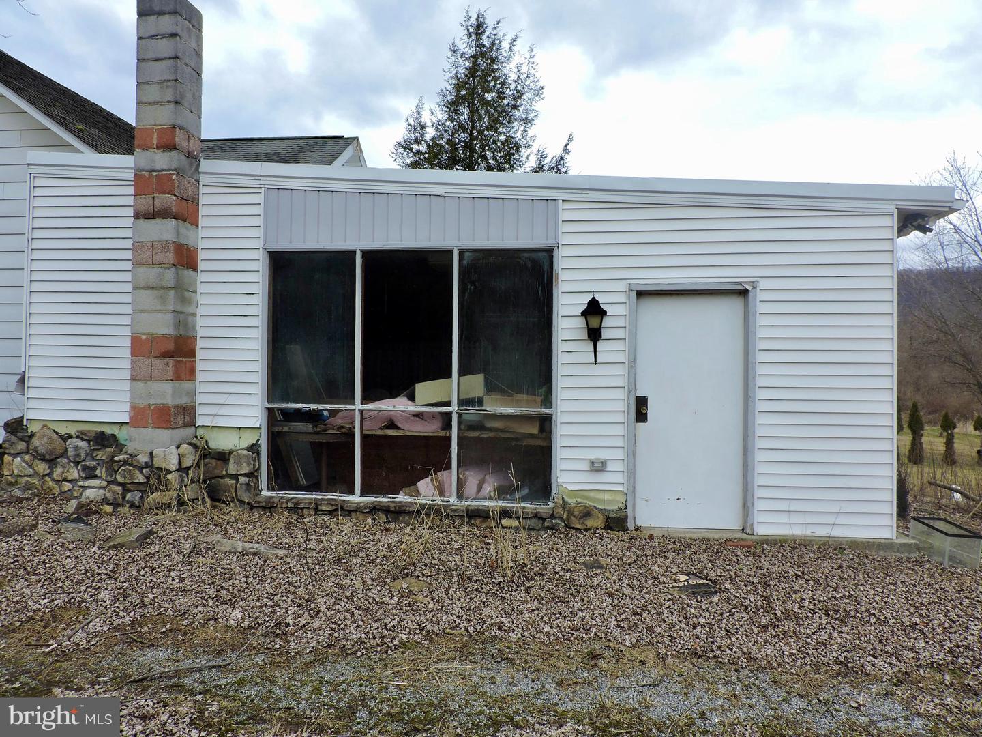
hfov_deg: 71.6
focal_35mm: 24
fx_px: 681
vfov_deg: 56.8
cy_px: 368
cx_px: 491
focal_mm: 4.3
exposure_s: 1/320
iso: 100
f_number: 3
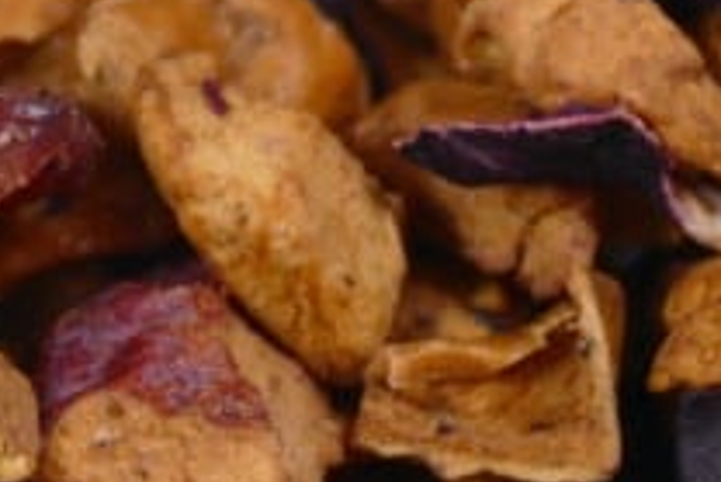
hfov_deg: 4.2
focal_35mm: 490
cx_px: 336
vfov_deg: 2.8
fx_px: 9820
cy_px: 170
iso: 250
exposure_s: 1/80
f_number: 3.8
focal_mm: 31.05
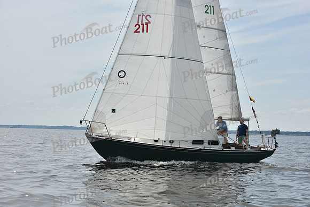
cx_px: 155
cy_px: 104
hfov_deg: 28.8
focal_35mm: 70
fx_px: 603
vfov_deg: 19.5
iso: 320
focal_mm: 70
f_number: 10
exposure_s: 1/1250
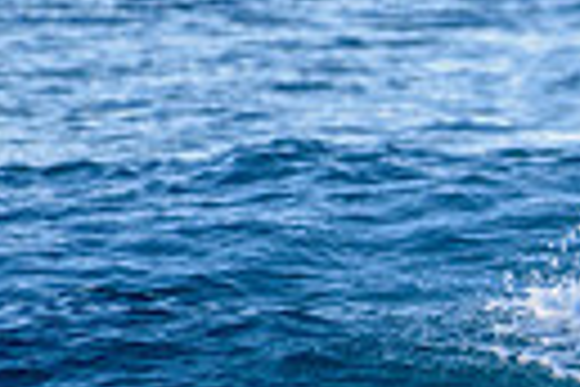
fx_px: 44270
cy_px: 388
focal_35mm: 2748
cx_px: 1069
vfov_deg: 0.5
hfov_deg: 0.8
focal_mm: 500
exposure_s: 1/1250
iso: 500
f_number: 5.6
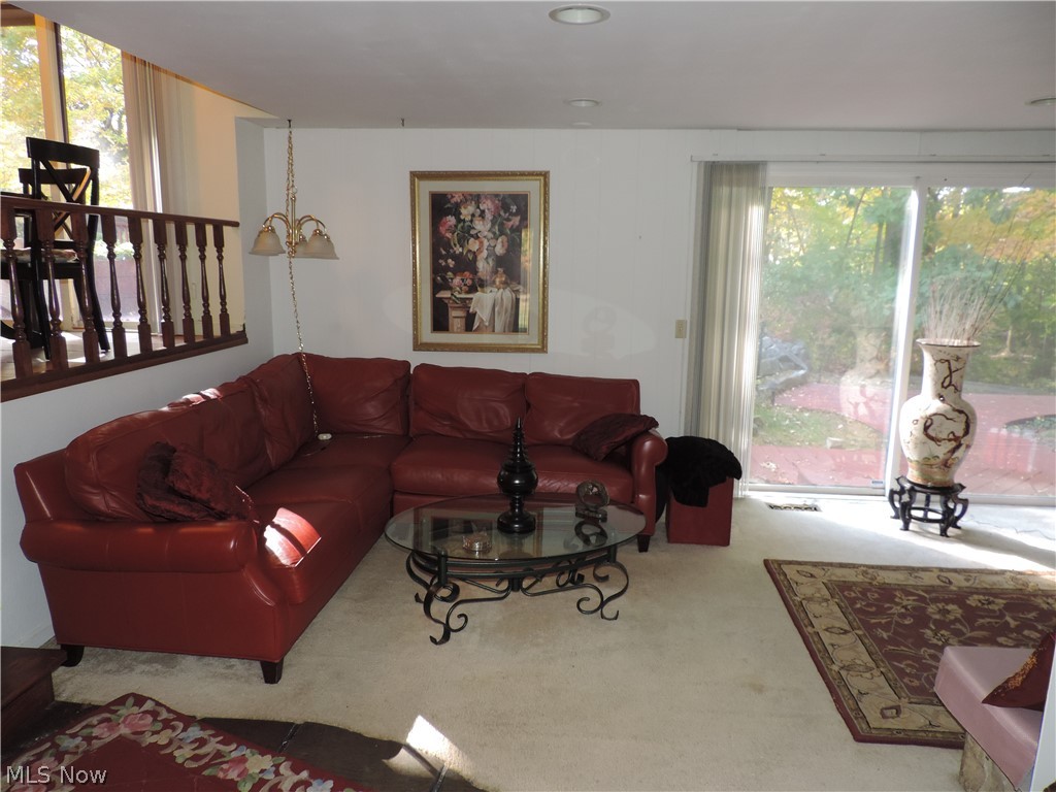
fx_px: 732
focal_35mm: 24
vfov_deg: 56.8
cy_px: 396
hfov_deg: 71.6
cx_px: 528
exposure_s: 1/30
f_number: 3
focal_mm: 4.3
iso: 200
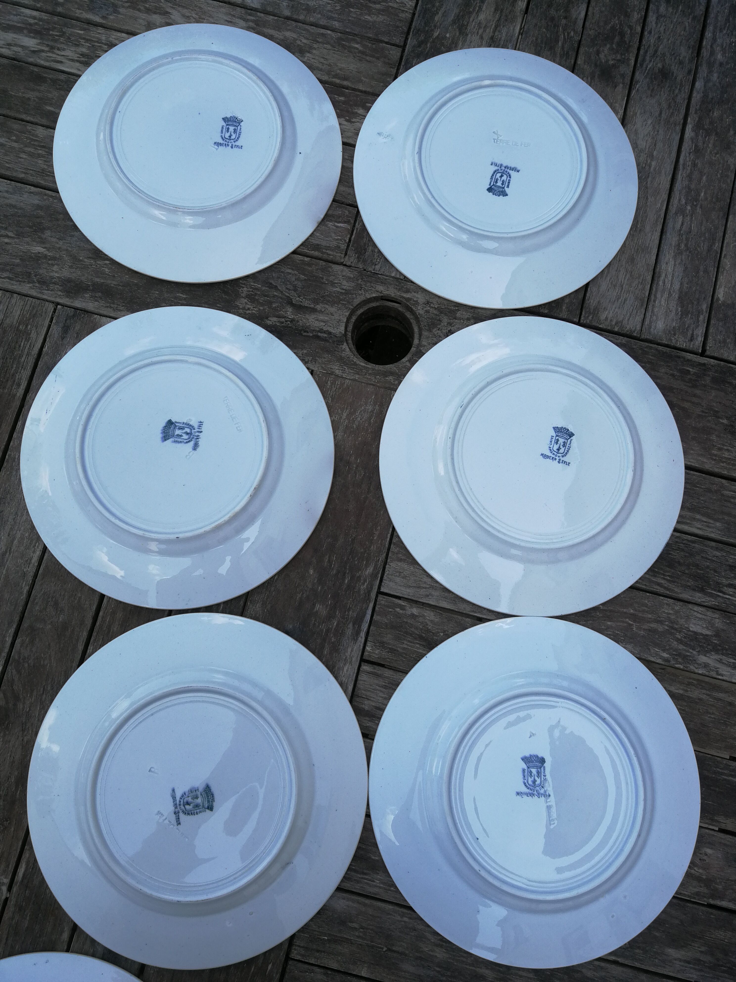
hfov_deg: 51.4
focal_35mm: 27
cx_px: 368
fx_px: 765
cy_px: 491
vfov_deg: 65.3
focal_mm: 3.95
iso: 50
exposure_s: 1/389
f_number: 2.2
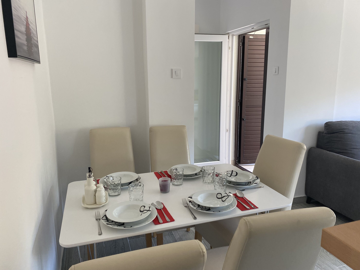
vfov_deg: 53.1
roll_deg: +0.5
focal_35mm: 26
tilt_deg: -11.0
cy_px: 135
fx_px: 270
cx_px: 180
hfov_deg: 67.3
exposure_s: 1/121
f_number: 1.8
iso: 125
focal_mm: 4.25
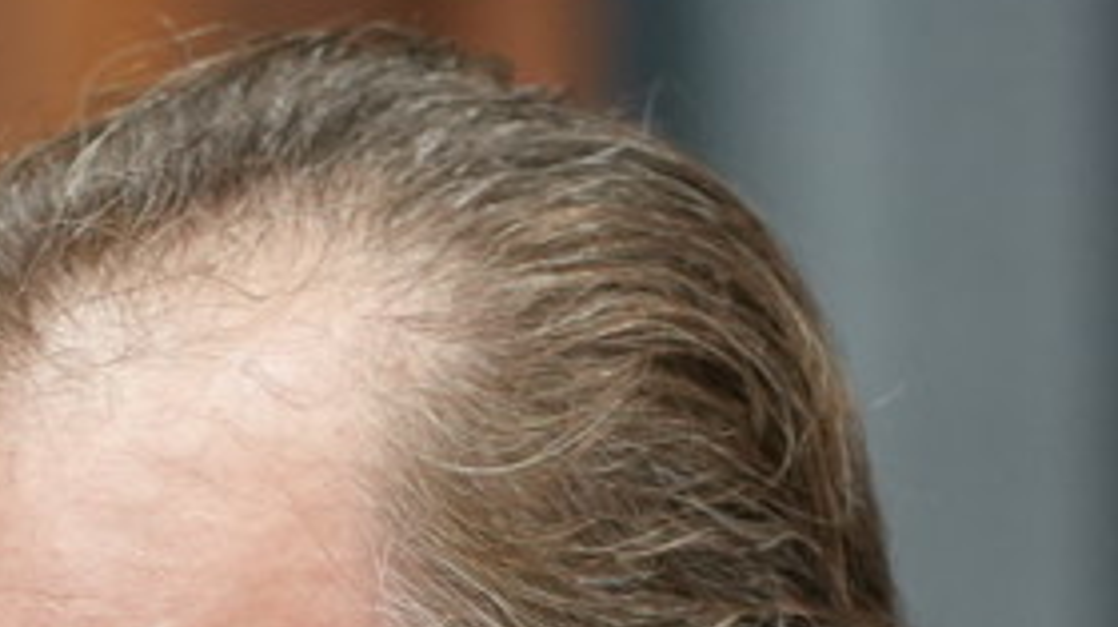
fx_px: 15255
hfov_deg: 4.2
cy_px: 2033
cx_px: 4
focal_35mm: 515
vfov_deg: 2.3
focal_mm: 85
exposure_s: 1/320
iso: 1250
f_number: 1.8
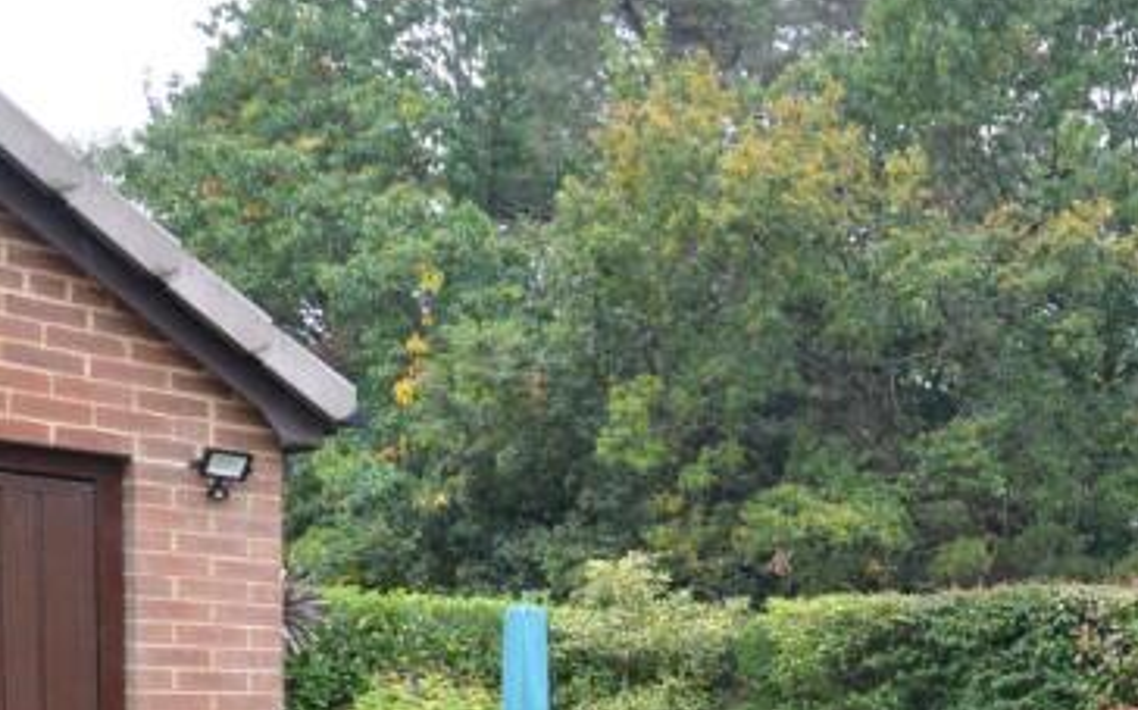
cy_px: 741
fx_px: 1333
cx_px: 1197
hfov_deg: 39.4
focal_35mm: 43
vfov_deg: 27.7
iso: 400
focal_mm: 10
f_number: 8
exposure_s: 1/60
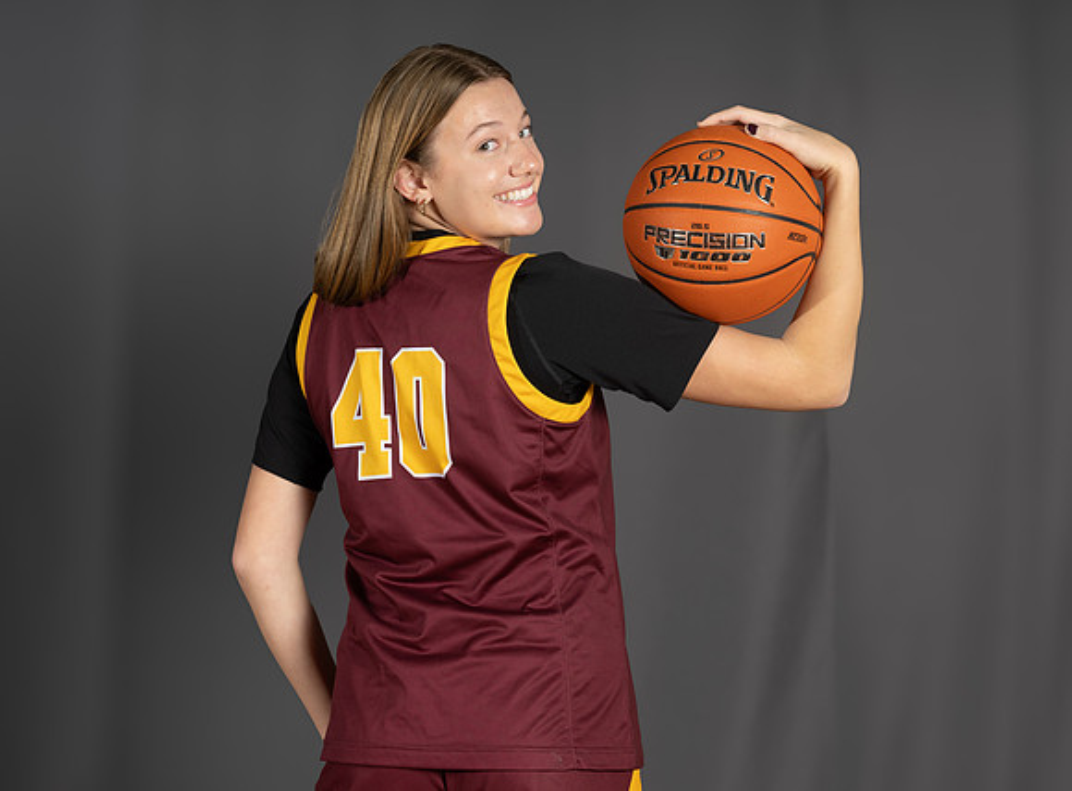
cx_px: 615
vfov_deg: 12.7
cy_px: 337
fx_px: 3557
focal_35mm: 116
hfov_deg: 17.1
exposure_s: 1/200
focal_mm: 94
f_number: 8
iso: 200
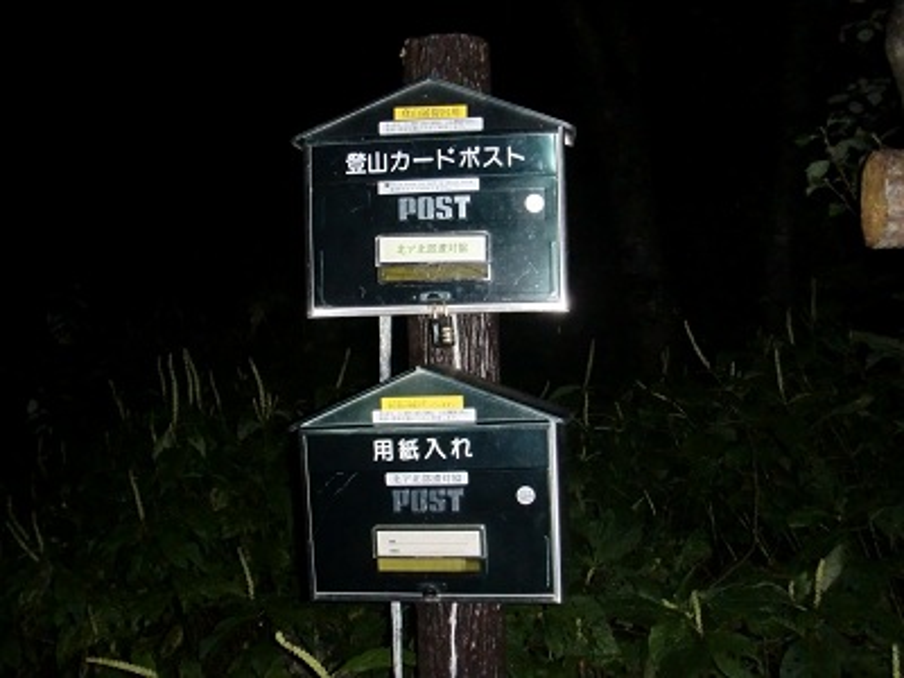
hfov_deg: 49.0
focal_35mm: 38
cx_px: 452
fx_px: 992
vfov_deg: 37.7
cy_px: 339
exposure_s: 1/40
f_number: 3.9
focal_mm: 6.66
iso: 400
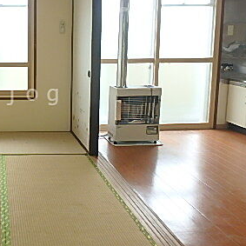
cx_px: 3
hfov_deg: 36.3
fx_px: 338
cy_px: 95
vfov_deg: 39.8
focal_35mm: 42
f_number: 3.5
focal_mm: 3.7
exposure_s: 1/60
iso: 160
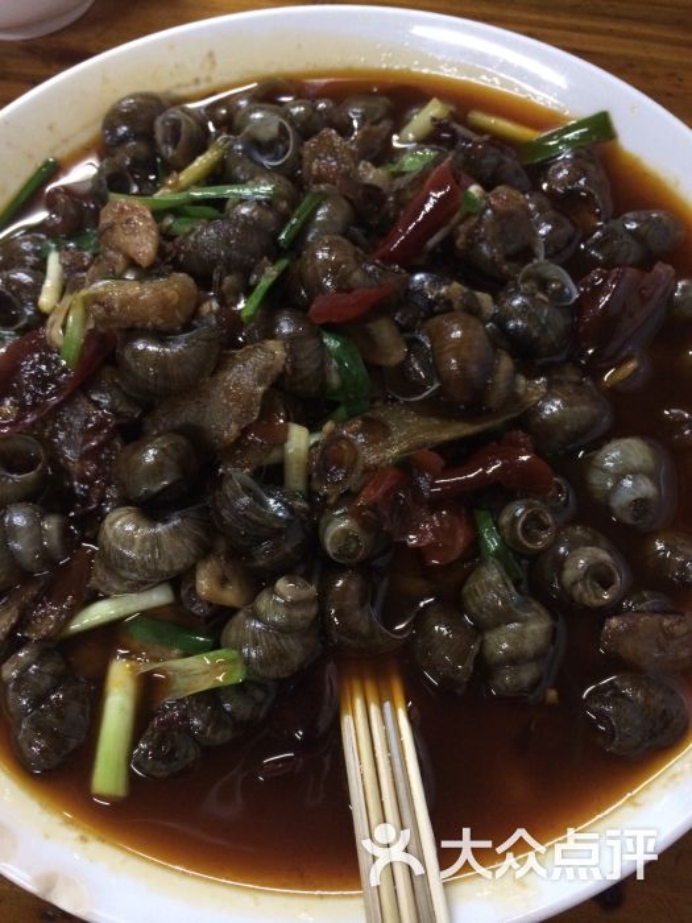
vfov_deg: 60.0
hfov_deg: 46.8
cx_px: 346
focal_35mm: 30
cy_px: 462
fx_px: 800
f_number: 2.2
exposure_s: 1/15
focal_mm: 4.12
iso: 400
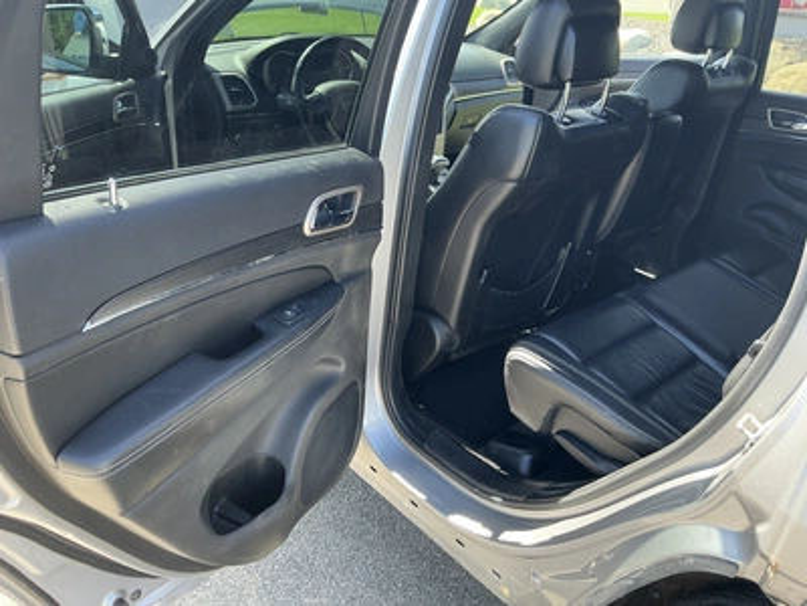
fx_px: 653
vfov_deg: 49.7
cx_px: 404
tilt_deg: -22.6
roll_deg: -3.7
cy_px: 303
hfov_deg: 63.4
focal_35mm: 28
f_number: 1.8
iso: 40
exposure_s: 1/122
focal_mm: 3
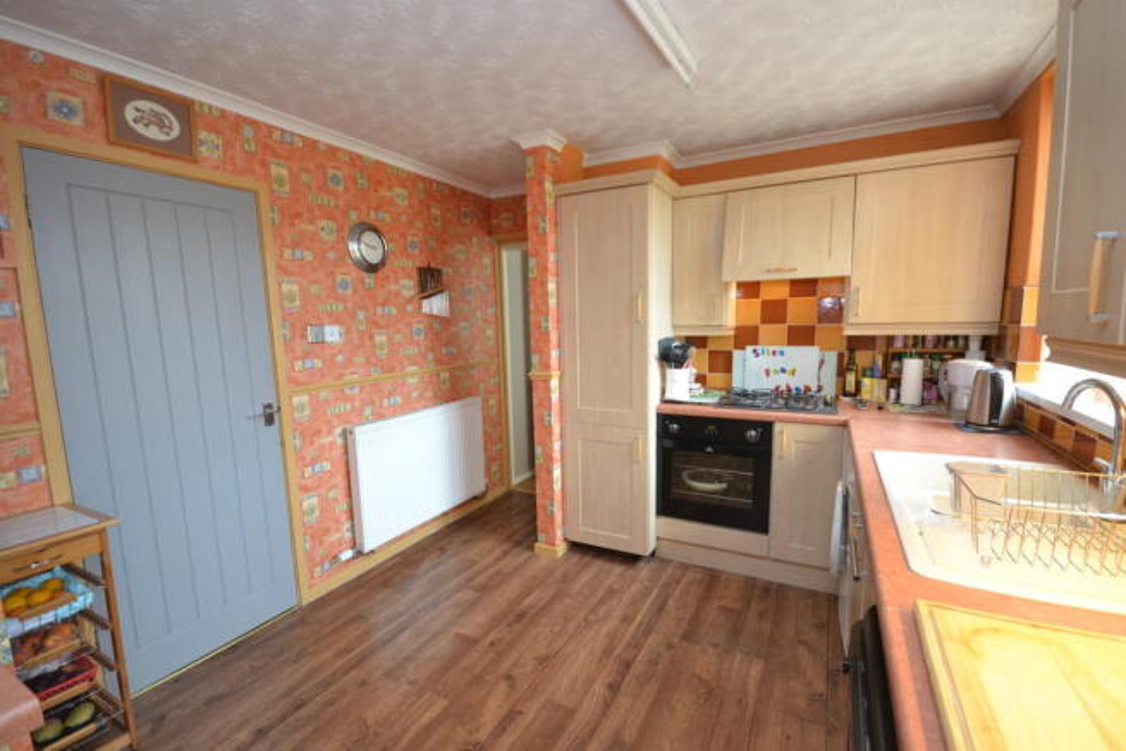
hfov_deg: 100.4
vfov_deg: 77.4
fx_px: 469
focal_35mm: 15
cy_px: 376
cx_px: 563
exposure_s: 1/60
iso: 1250
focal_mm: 10
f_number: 4
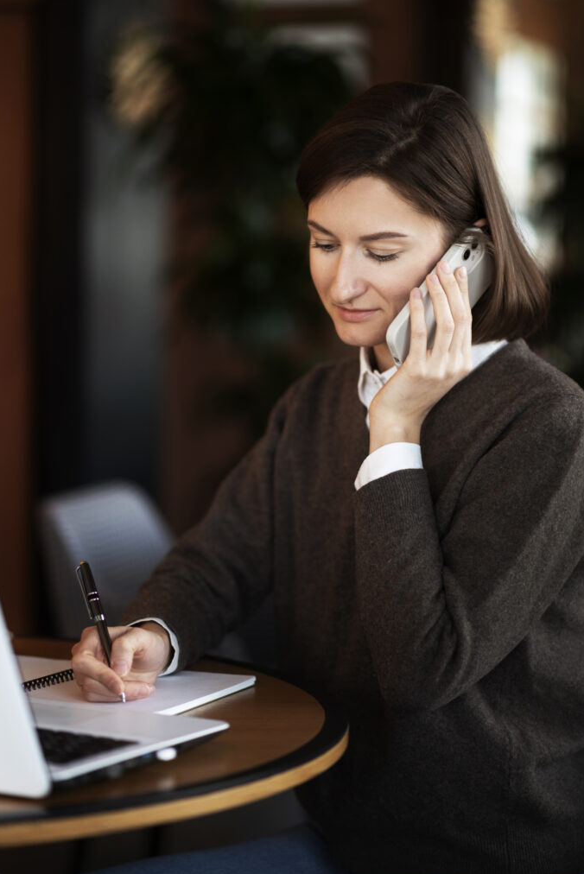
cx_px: 293
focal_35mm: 86
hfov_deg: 15.9
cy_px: 440
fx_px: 2090
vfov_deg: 23.6
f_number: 1.8
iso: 640
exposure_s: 1/160
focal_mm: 85
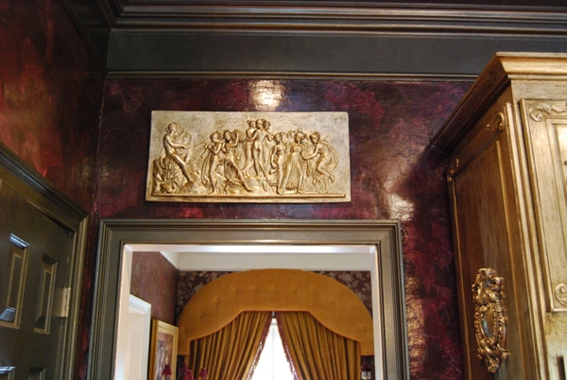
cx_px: 284
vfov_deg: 37.0
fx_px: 568
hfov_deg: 53.1
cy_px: 190
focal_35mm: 36
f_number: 4
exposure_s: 1/13
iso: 1600
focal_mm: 24
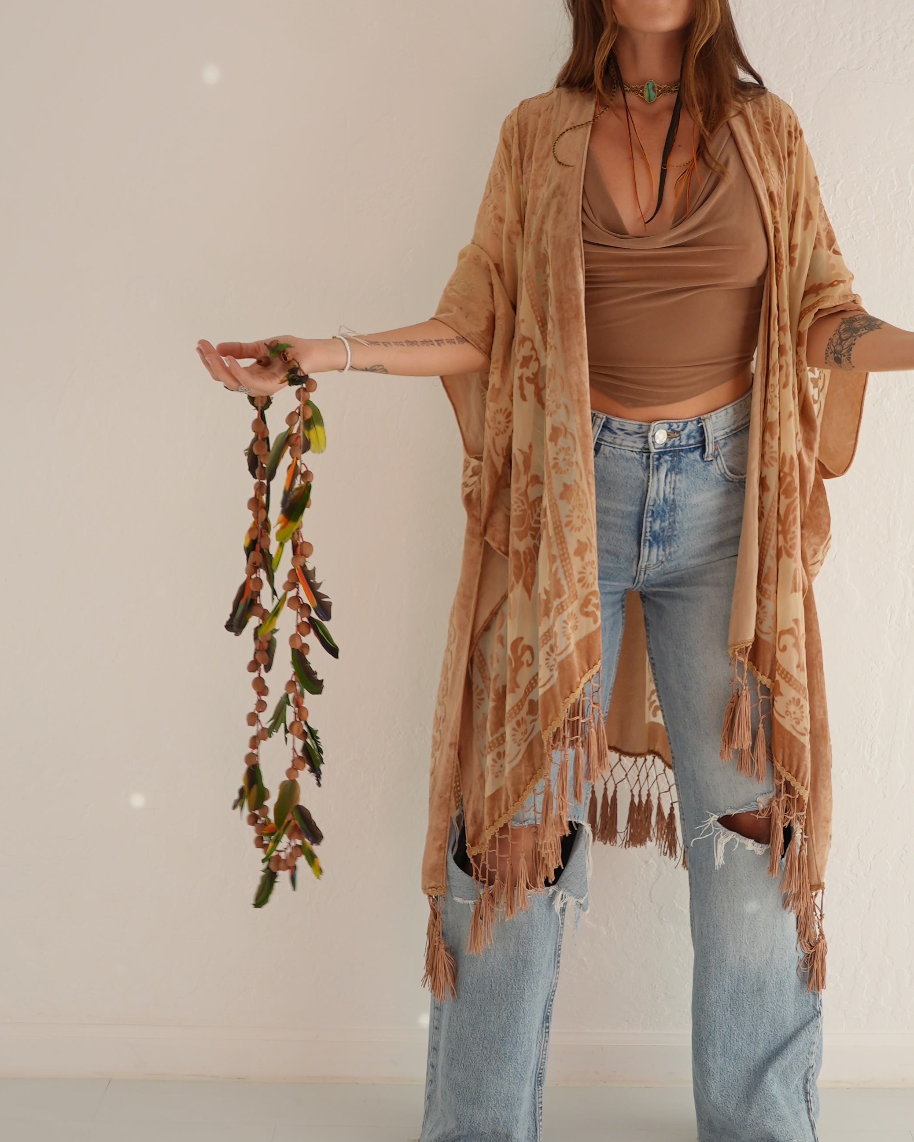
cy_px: 476
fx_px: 2198
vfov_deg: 29.1
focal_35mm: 65
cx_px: 629
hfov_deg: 23.4
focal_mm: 26
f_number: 4
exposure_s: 1/160
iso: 160
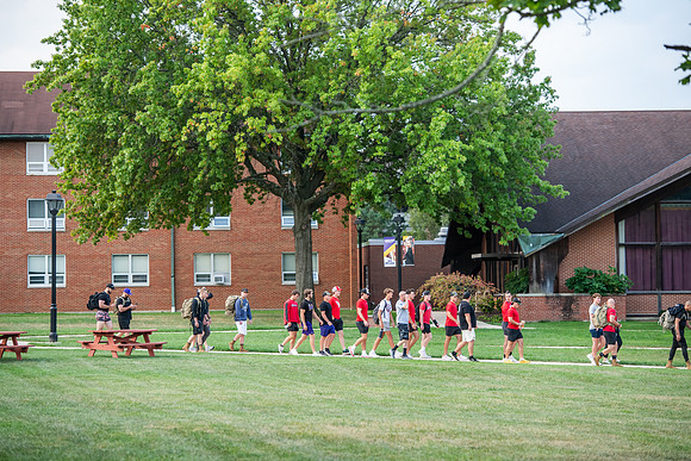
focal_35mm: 125
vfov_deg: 11.0
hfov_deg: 16.4
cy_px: 230
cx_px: 346
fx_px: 2400
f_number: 3.5
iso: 500
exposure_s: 1/400
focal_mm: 125
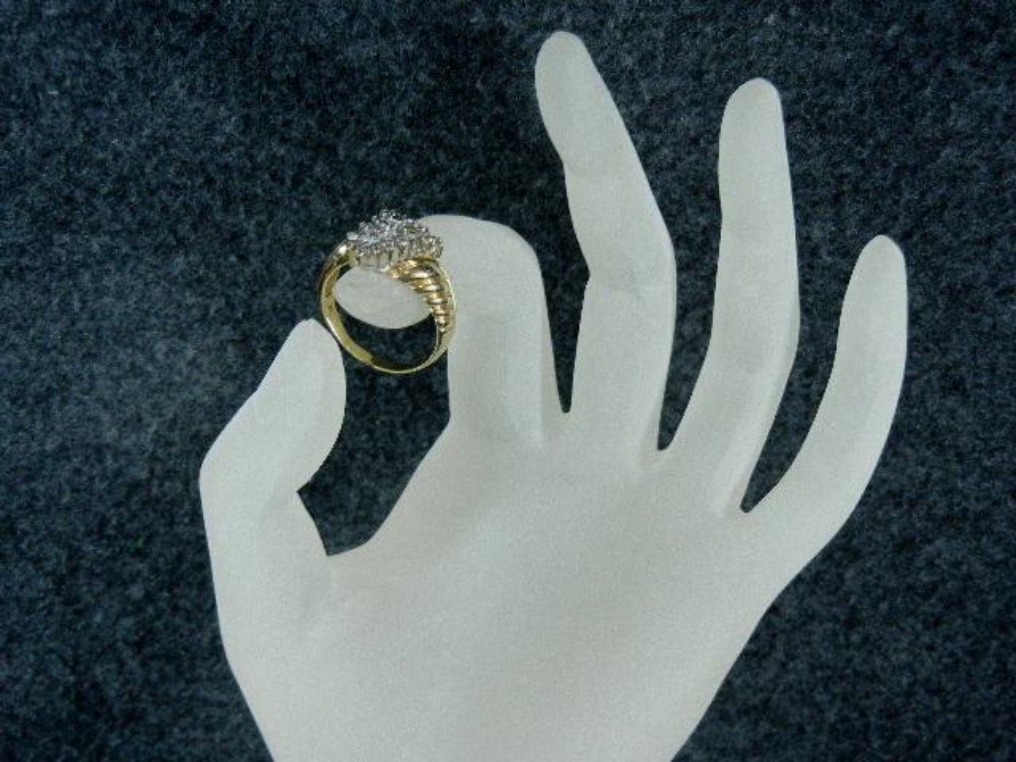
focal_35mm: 77
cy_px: 381
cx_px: 508
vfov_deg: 19.1
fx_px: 2260
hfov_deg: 25.3
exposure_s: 1/30
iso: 249
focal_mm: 13.9
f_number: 4.3
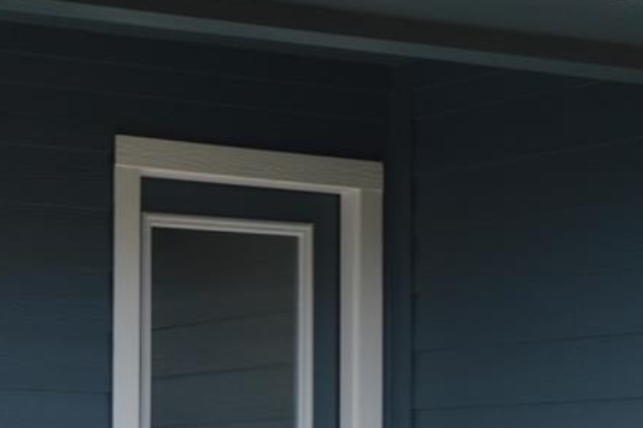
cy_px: 384
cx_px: -534
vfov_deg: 9.7
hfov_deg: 13.1
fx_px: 2516
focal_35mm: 141
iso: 100
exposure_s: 1/160
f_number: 6.3
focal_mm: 20
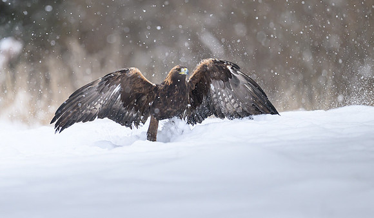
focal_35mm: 671
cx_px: 135
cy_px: 57
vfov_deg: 1.9
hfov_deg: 3.2
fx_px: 6710
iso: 1250
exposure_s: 1/2000
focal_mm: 400
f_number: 2.8
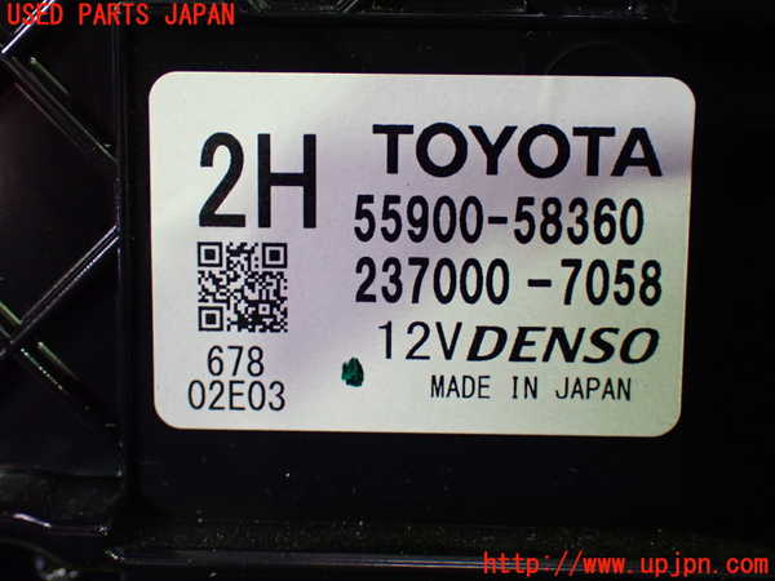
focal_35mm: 54
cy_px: 290
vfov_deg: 27.0
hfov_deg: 35.5
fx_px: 1209
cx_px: 388
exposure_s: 1/50
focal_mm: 9.65
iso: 1000
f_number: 3.3
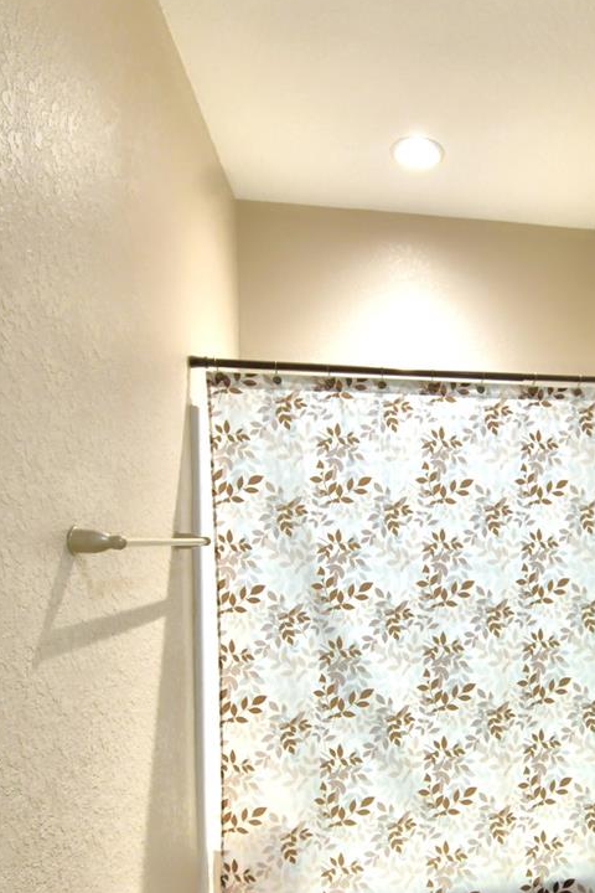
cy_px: 549
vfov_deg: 70.5
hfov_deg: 48.0
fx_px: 620
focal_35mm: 25
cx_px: 488
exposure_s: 1/30
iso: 450
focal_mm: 10
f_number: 4.5
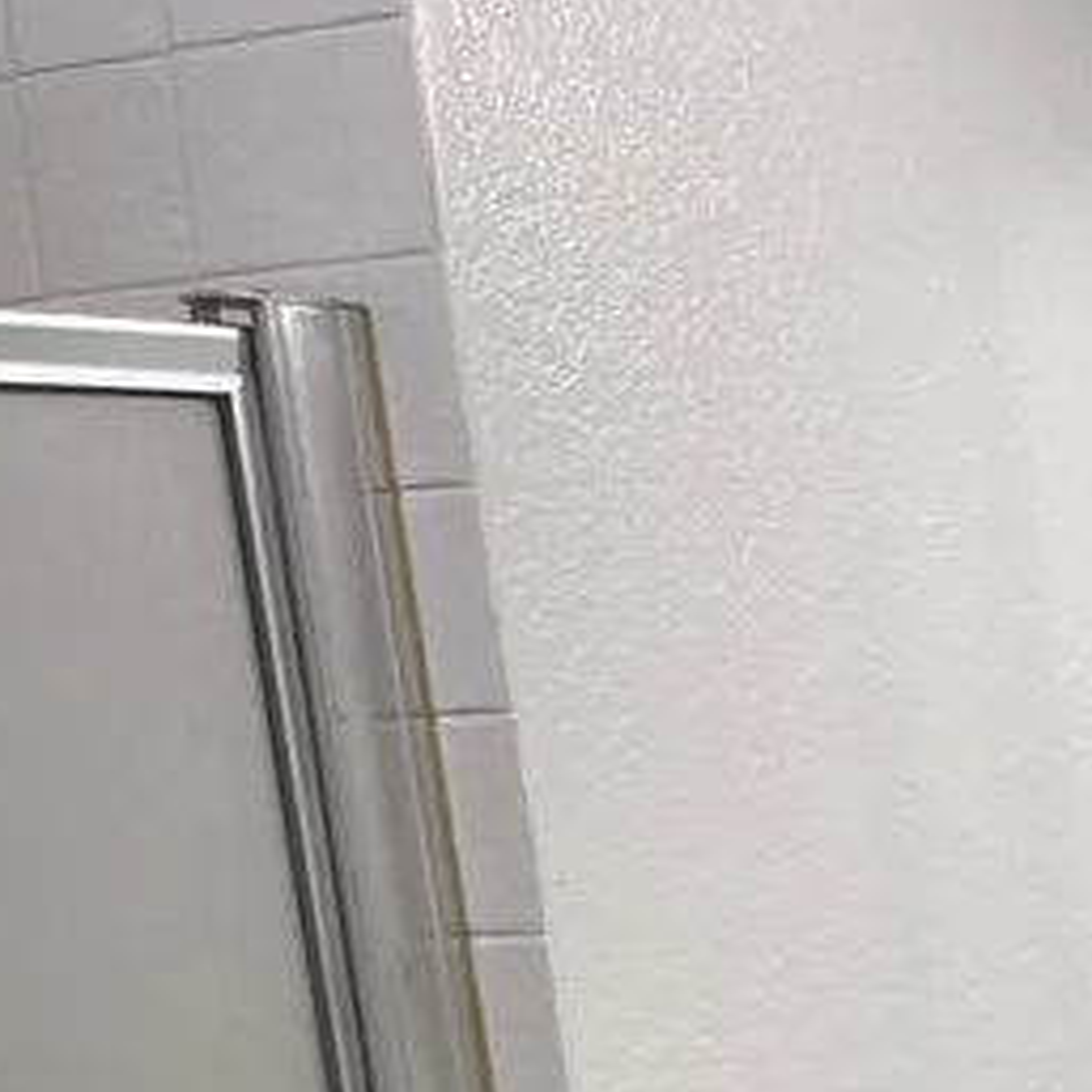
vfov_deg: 18.7
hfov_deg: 16.0
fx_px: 3141
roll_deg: +3.3
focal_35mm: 88
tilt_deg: -9.6
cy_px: 1313
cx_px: 2082
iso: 32
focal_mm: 5.1
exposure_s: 1/145
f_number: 1.6
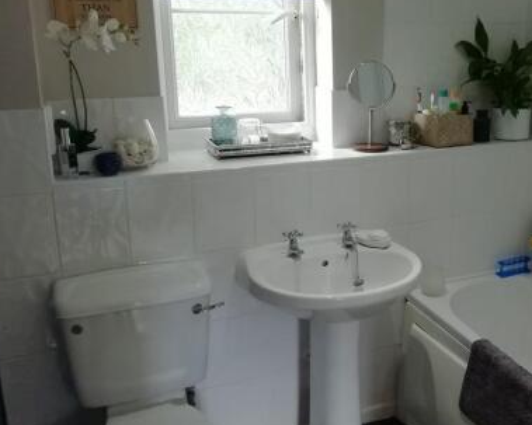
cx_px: 364
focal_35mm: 39
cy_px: 179
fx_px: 614
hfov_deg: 46.0
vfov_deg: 38.1
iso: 125
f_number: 2.2
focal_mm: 3.46
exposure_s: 1/33.3
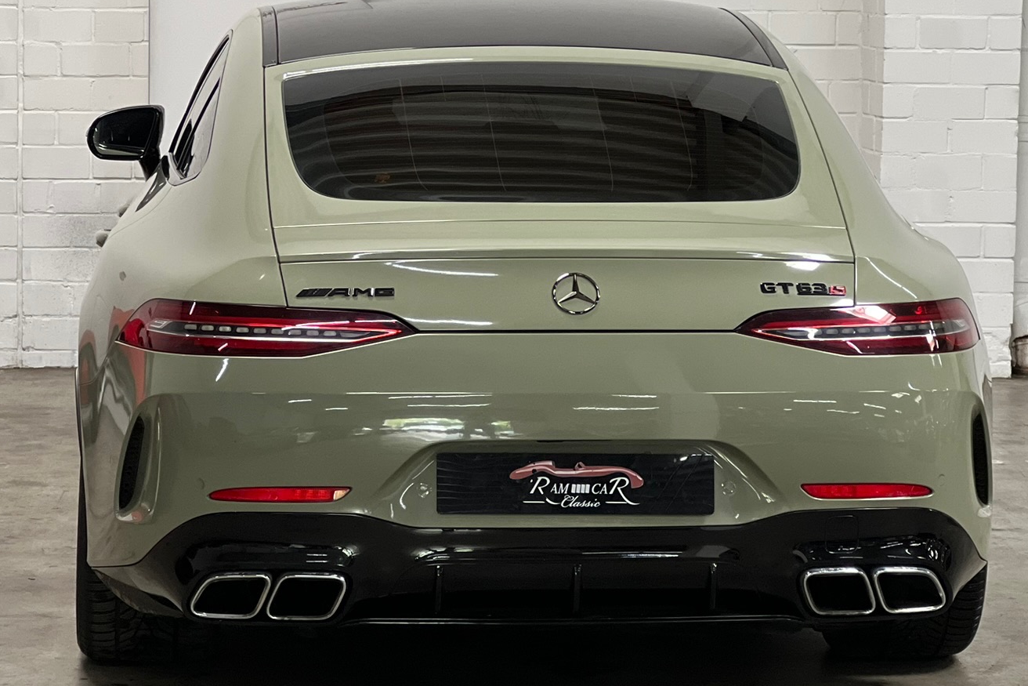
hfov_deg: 16.4
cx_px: 533
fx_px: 3570
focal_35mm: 125
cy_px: 316
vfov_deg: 11.0
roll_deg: -0.8
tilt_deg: -5.8
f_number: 2.8
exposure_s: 1/33
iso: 250
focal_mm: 9
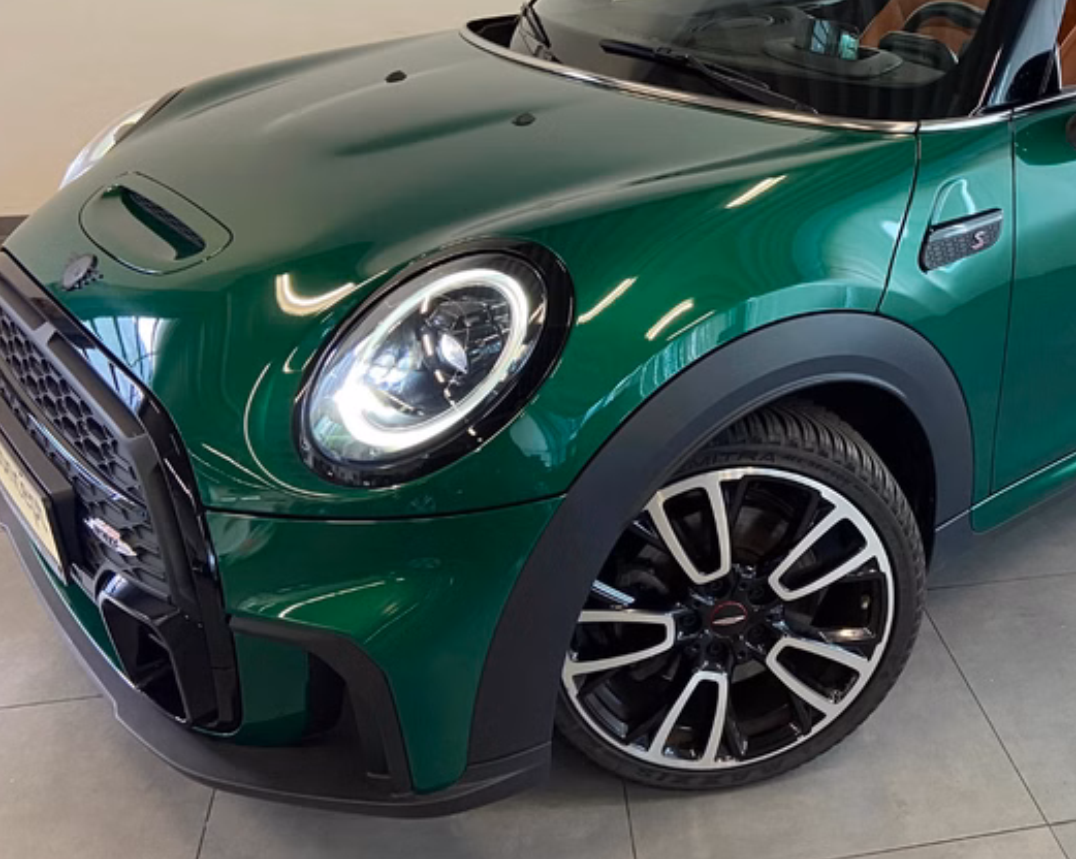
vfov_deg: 37.6
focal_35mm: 39
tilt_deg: -19.9
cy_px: 266
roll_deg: +0.0
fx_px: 1241
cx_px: 764
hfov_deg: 45.7
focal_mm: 4.25
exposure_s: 1/50
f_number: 1.8
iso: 100
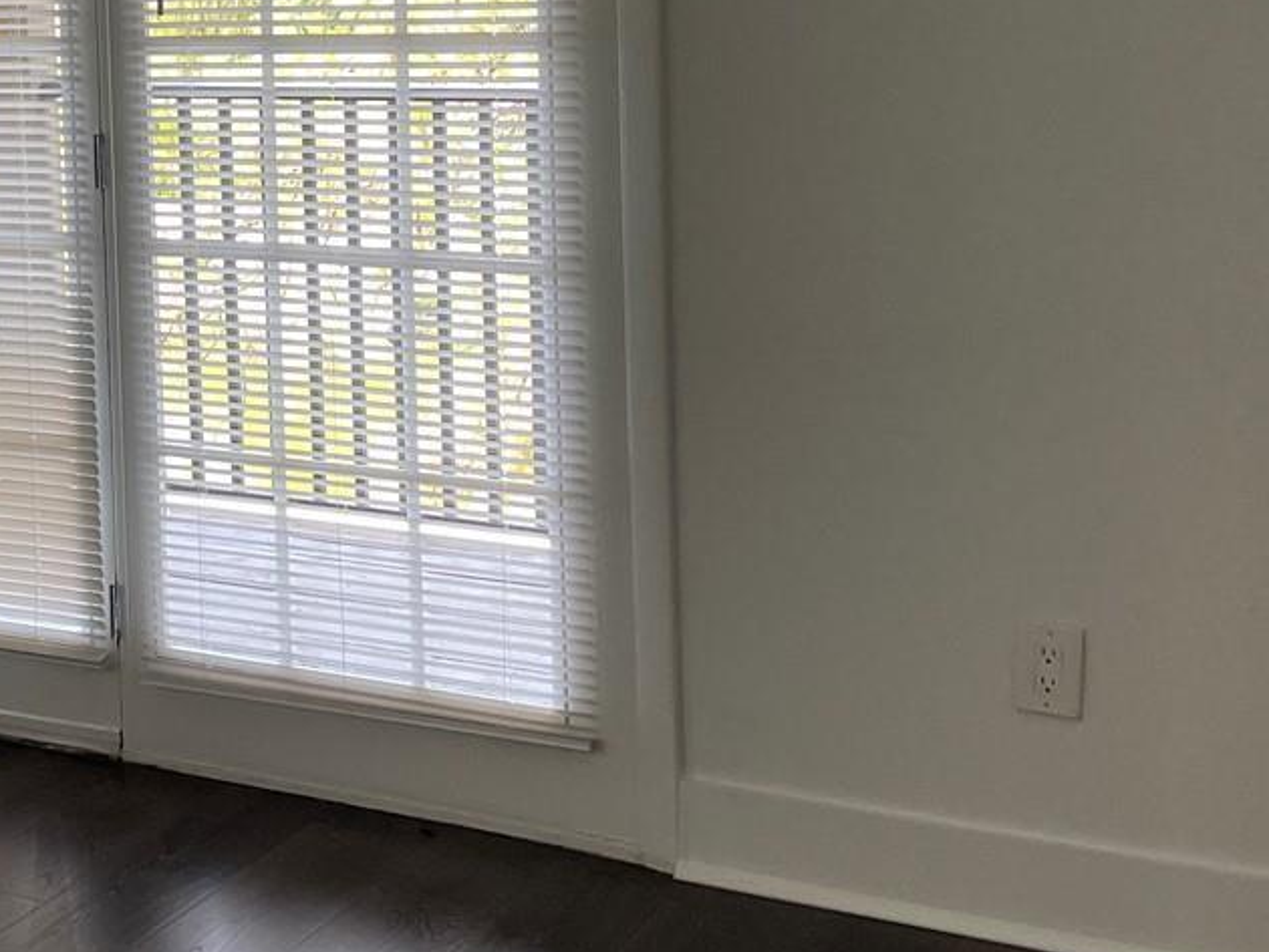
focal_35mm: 66
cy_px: 153
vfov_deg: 21.9
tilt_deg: -4.5
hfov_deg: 27.7
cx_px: 12
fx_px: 2420
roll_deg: +2.4
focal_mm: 4.2
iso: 125
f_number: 1.6
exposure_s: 1/120
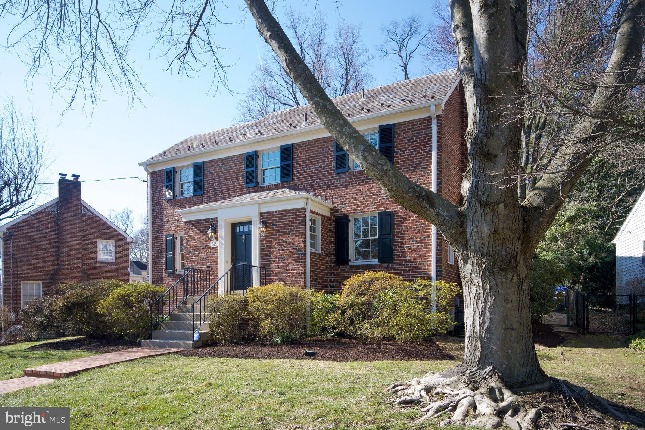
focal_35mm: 23
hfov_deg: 76.1
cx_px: 322
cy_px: 215
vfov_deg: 55.1
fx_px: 412
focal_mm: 23
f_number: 9
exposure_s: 1/200
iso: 200
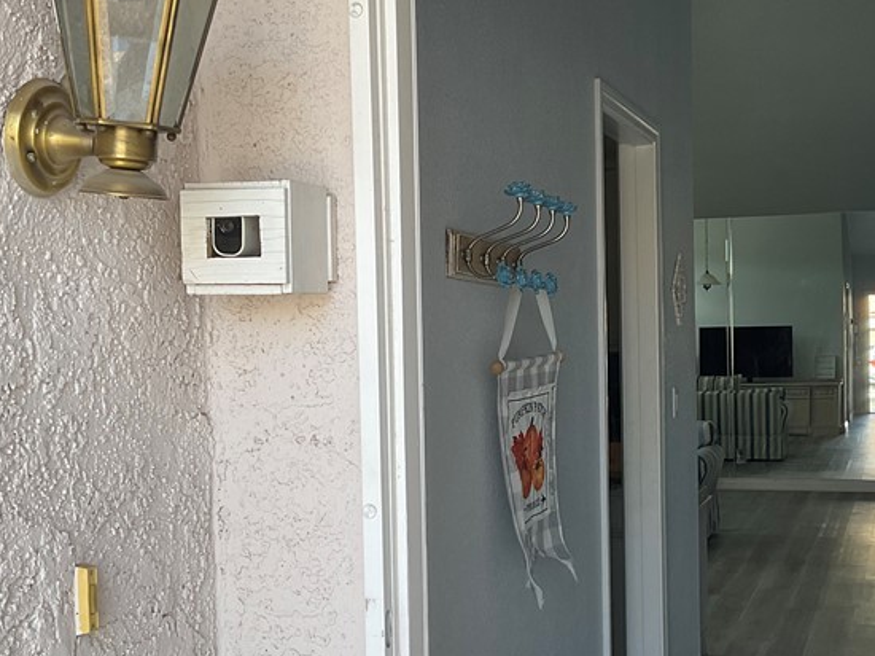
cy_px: 382
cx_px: 522
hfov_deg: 35.4
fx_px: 1364
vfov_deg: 27.0
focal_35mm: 54
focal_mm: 3
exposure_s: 1/120
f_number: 1.8
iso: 25
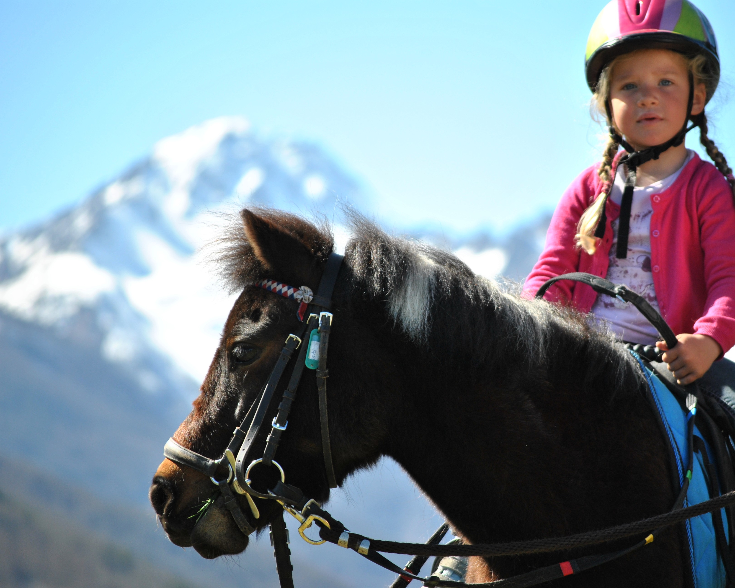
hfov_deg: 9.1
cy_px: 295
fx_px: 4602
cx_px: 426
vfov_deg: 7.3
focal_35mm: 212
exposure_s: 1/640
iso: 200
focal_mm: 125
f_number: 4.8
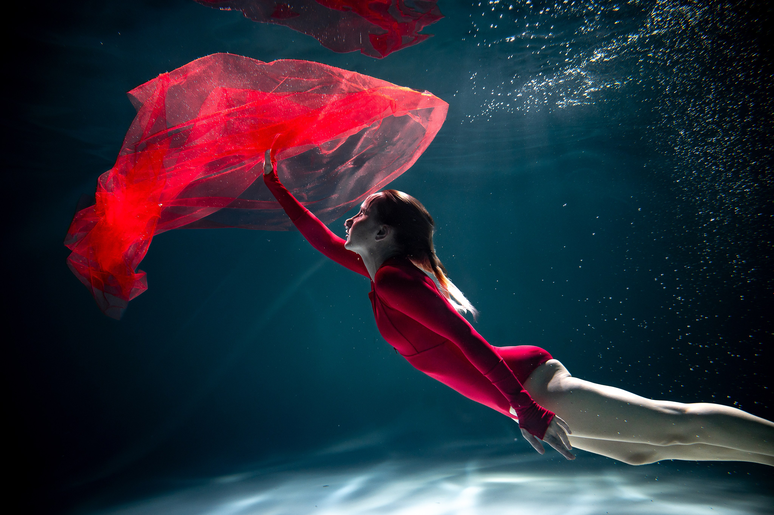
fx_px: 516
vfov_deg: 53.1
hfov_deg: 73.8
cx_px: 387
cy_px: 258
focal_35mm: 24
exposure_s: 1/320
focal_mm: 24
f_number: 4
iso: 800
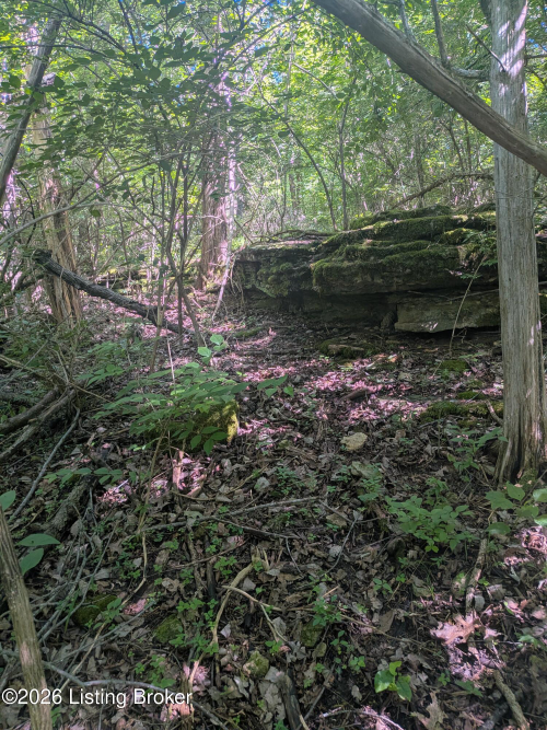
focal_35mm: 24
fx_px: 506
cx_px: 274
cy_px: 365
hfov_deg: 56.8
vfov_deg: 71.6
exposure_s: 1/151
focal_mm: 4.53
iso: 26
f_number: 1.7
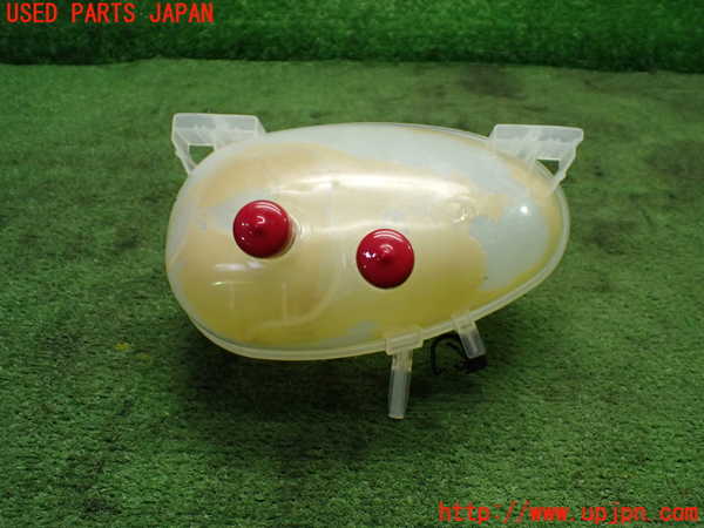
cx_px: 352
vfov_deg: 46.8
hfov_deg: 60.0
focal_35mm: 30
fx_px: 610
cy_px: 264
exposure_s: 1/125
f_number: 2.3
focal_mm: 5.4
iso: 500
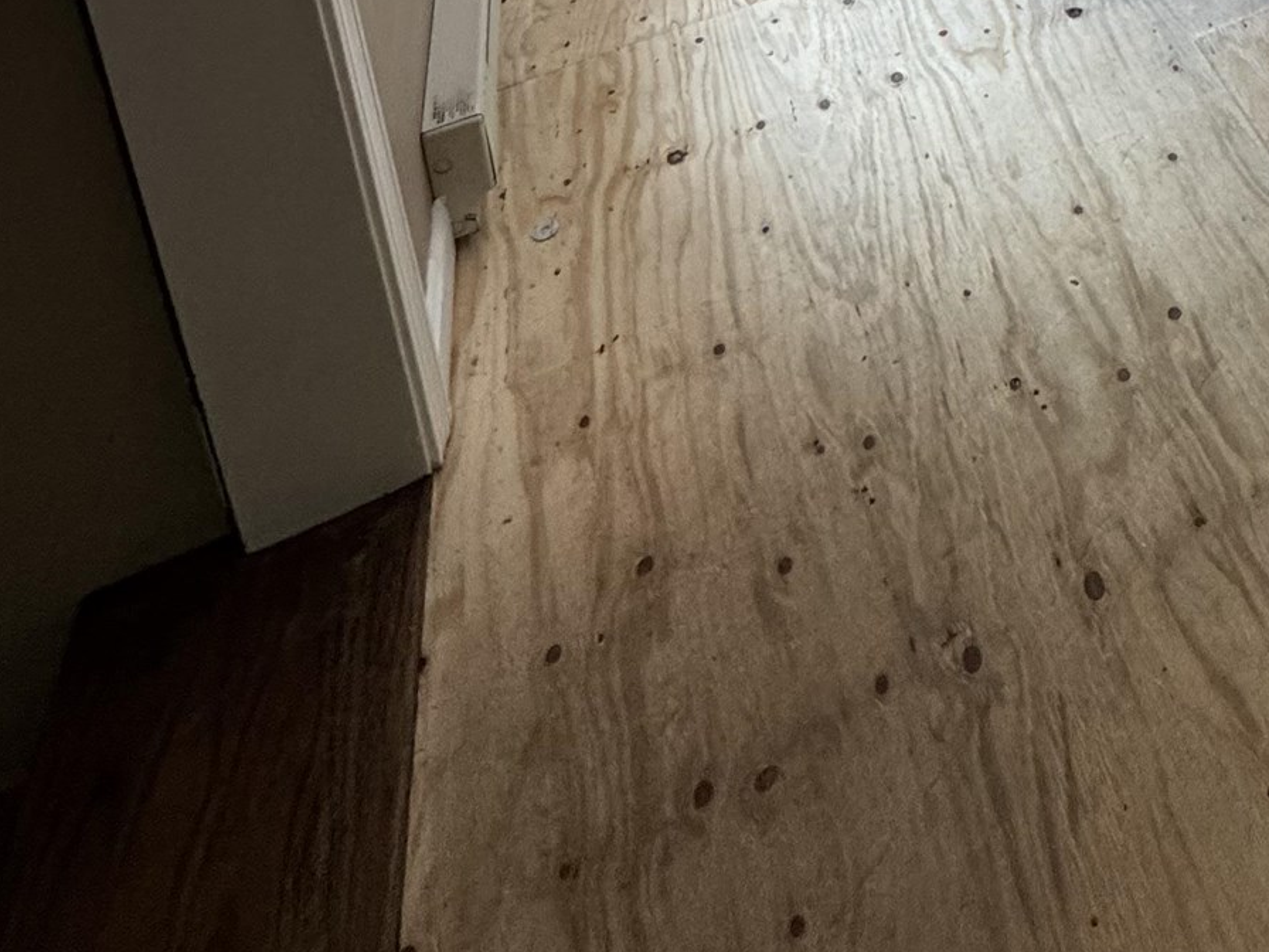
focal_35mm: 36
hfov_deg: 45.9
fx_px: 1320
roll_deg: +3.3
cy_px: -653
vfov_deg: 24.2
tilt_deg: -12.4
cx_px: 1170
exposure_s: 1/99
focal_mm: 2.22
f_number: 2.2
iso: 200
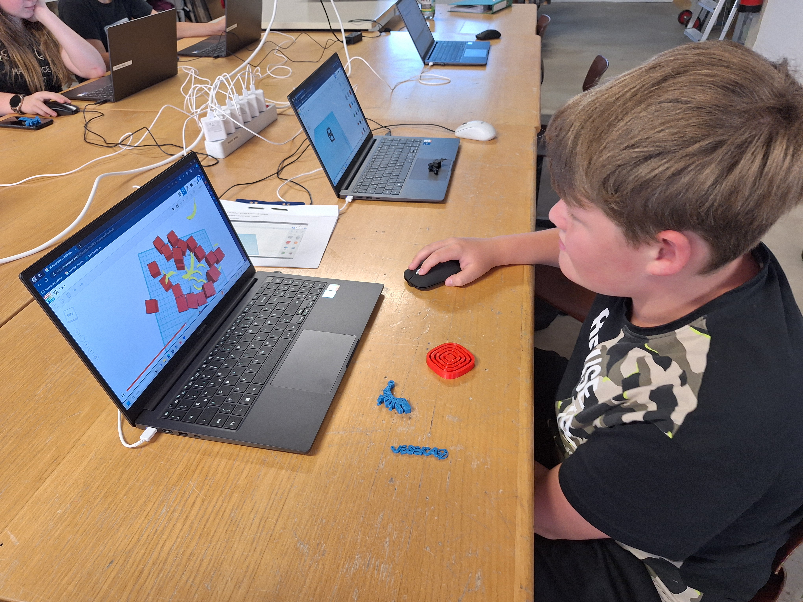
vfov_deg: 58.9
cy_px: 301
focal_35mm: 23
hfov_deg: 73.9
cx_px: 402
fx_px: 534
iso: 200
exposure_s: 1/50
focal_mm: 5.54
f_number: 1.8
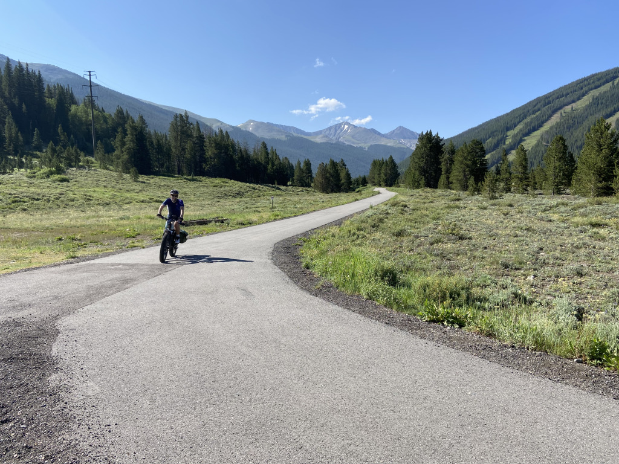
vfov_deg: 53.1
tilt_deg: -5.0
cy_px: 232
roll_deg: +1.2
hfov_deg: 67.3
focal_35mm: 26
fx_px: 465
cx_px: 310
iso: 32
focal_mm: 4.25
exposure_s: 1/2268
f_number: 1.8
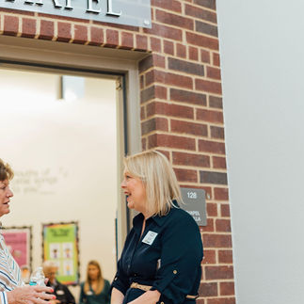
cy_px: 148
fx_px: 586
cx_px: 104
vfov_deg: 29.1
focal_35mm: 59
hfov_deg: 28.9
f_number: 1.4
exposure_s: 1/160
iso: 500
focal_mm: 35
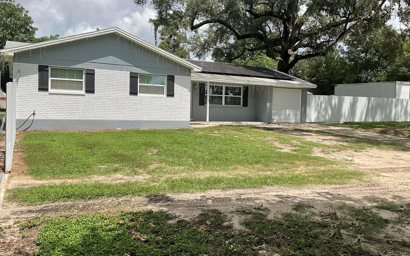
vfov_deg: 40.6
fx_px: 346
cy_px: 128
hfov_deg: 61.2
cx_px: 206
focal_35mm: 31
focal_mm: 3
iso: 16
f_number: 1.8
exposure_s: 1/1984
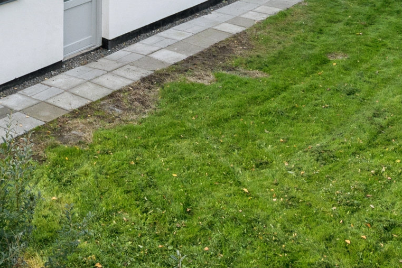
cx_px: -3
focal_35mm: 71
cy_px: -204
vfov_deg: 16.3
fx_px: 793
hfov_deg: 26.9
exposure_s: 1/250
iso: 320
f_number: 8
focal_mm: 18
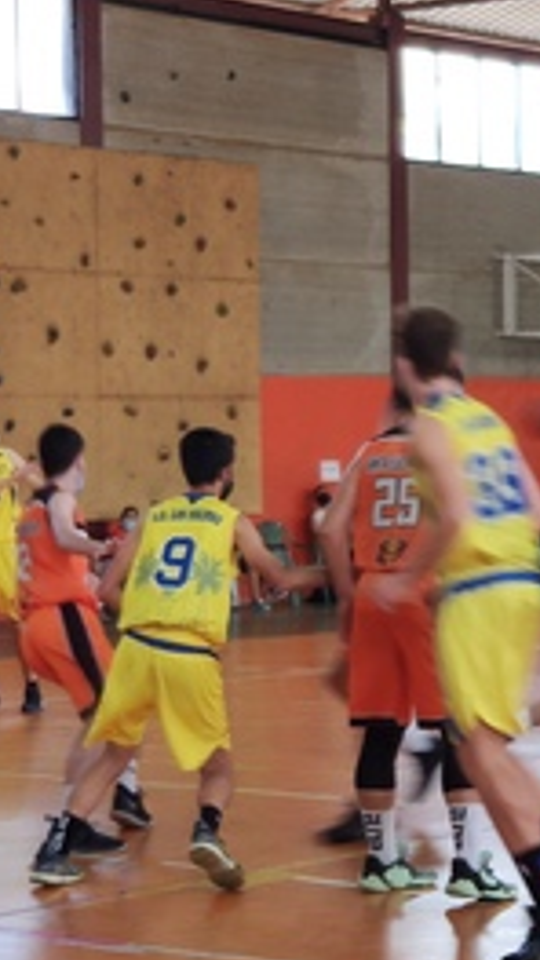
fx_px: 2850
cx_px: 474
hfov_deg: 10.8
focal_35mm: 112
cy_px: 571
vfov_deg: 19.1
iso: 254
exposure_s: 1/50
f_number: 2.2
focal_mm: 6.22
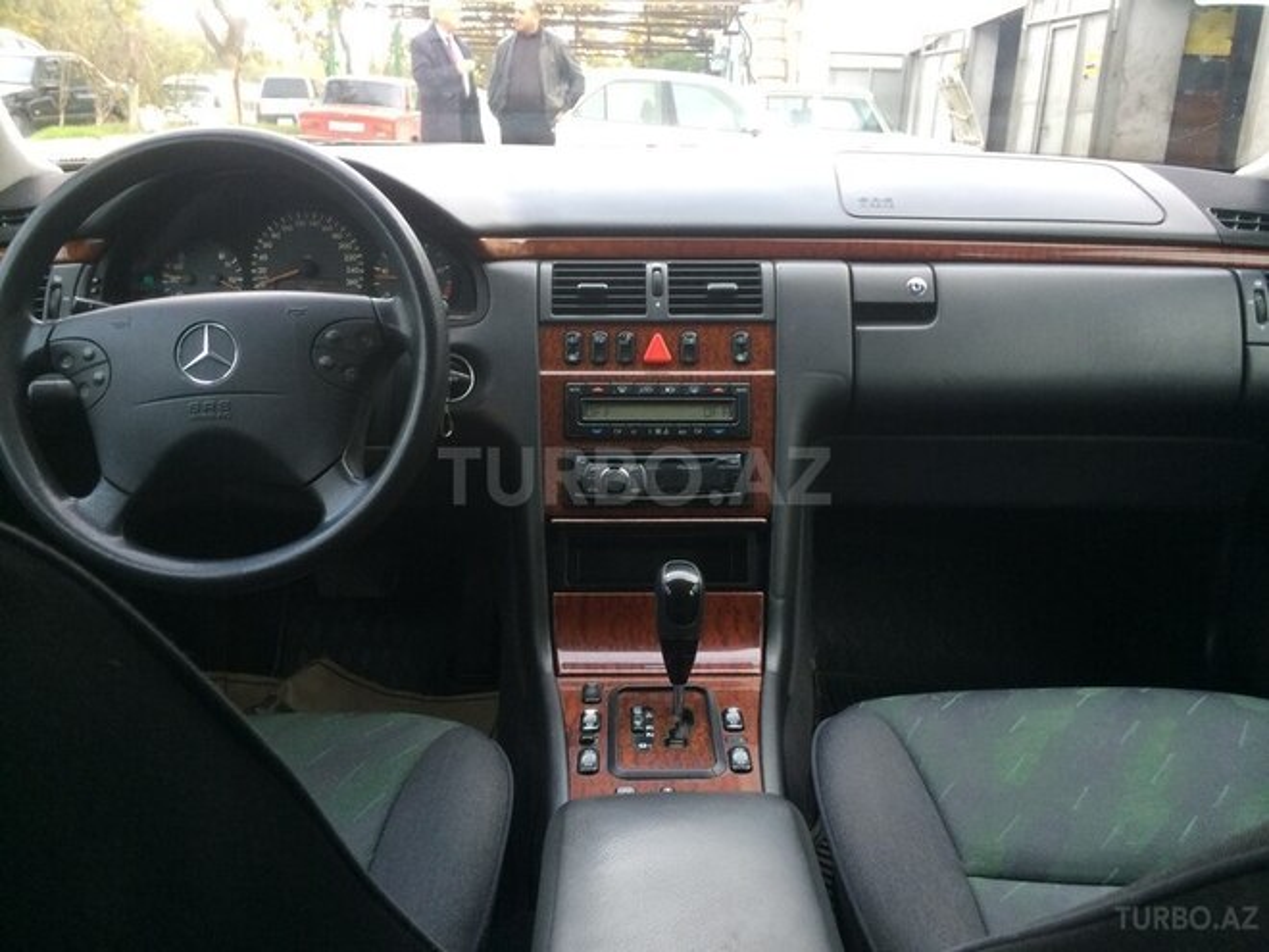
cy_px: 476
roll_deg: -3.0
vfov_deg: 48.2
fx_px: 1063
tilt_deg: -17.8
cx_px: 634
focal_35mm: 29
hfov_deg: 61.7
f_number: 2.2
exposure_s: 1/33
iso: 40
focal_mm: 4.15
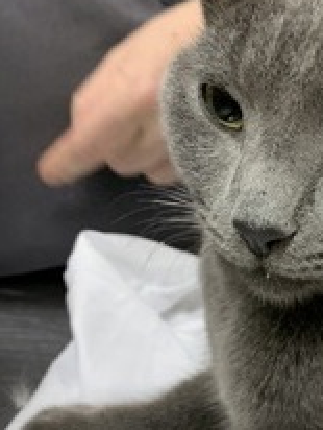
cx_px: 324
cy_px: 276
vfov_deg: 35.9
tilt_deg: -16.5
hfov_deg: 26.1
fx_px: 658
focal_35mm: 53
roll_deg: -4.2
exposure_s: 1/58
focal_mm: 4.25
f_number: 1.8
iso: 200
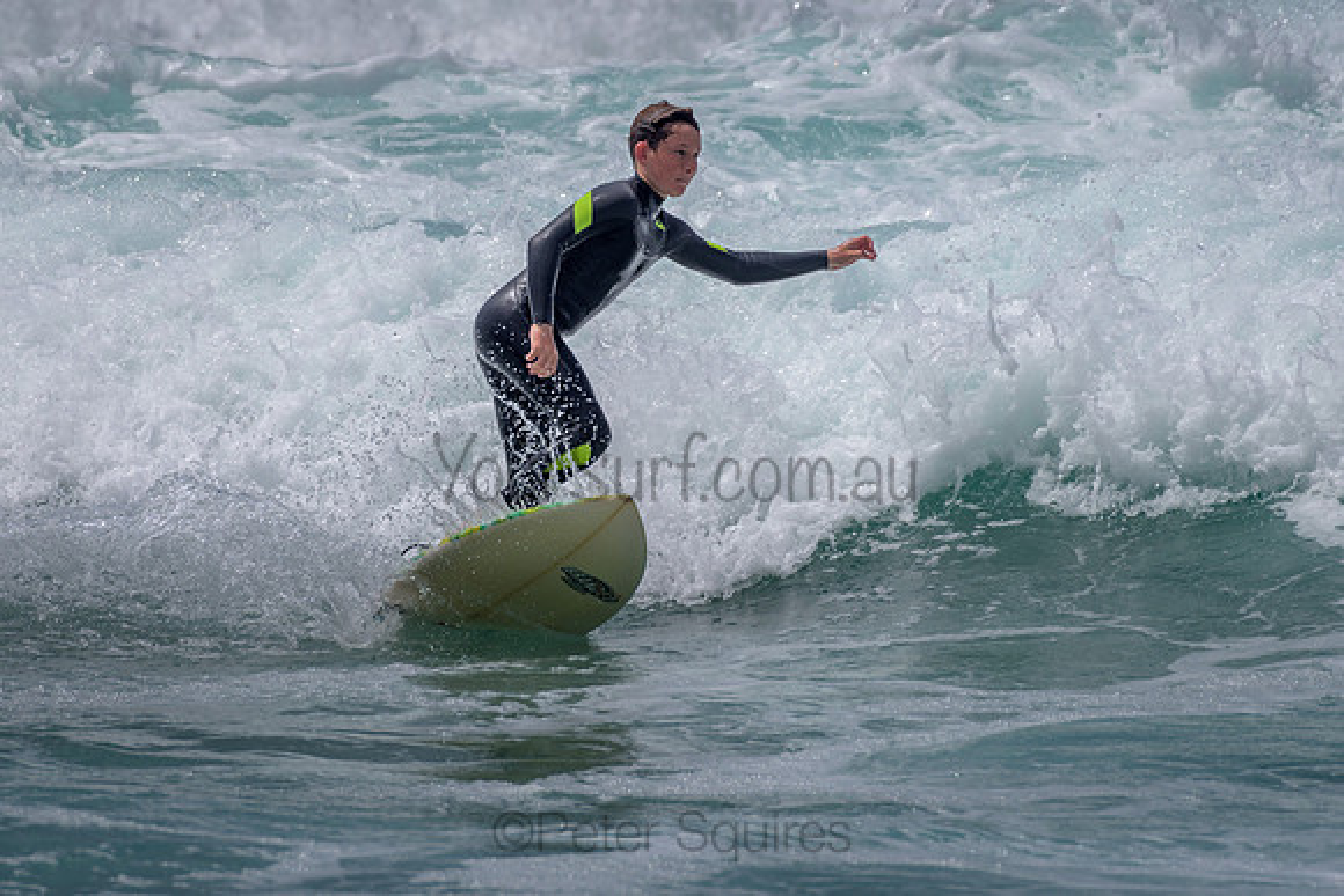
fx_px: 22937
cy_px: 350
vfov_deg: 2.2
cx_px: 523
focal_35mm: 614
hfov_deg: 3.4
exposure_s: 1/2000
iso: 64
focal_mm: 500
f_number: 7.1
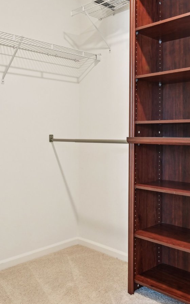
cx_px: 150
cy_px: 130
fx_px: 298
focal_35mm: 36
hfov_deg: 34.4
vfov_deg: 53.9
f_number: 8
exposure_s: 1/13
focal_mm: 19.5
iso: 800
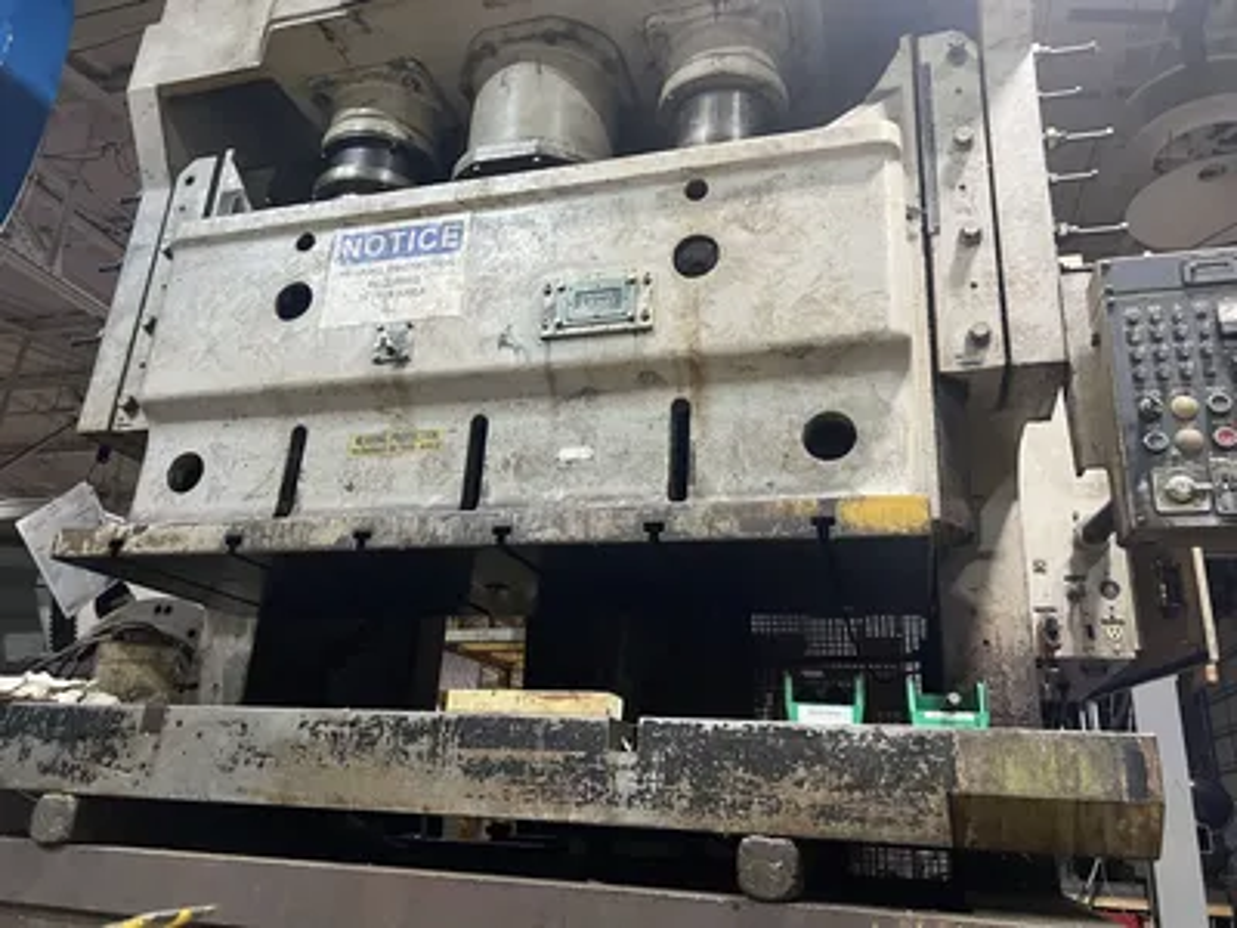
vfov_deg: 53.1
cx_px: 618
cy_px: 464
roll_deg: -4.0
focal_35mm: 26
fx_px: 929
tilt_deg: +18.4
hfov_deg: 67.3
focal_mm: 5.7
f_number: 1.5
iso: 500
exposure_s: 1/60
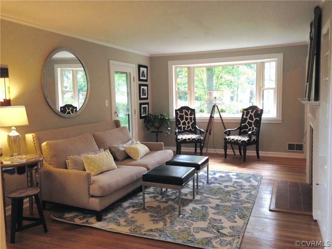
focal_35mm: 33
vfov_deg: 42.9
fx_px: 317
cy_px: 124
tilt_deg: -6.4
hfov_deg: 55.4
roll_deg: +2.0
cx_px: 166
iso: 100
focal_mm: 4.12
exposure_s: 1/20
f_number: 2.4
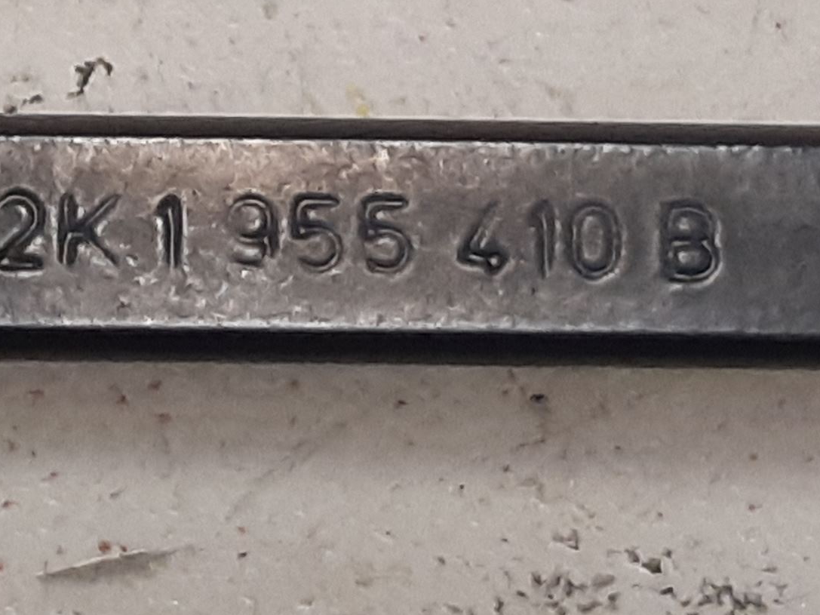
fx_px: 1161
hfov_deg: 38.3
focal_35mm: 49
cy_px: 177
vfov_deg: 29.3
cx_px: 249
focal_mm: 3.93
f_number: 1.7
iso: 250
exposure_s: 1/50
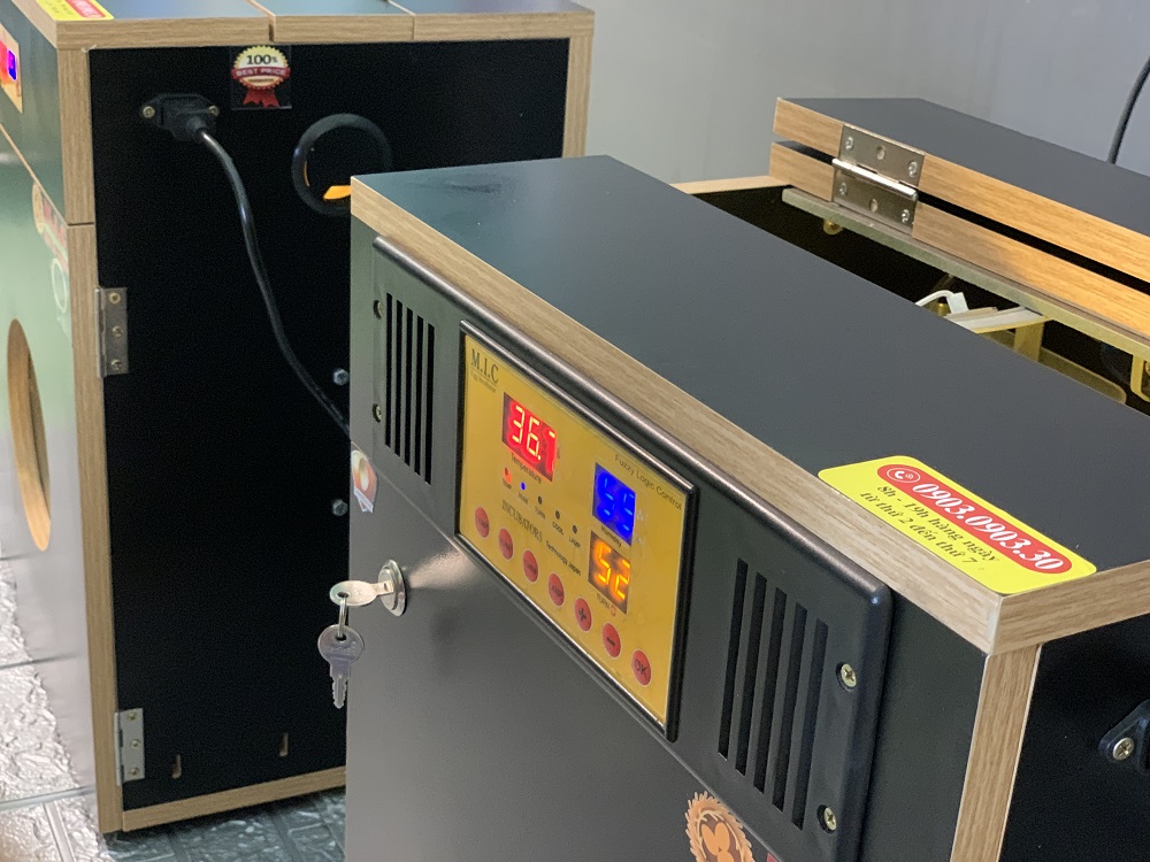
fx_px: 1728
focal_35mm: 52
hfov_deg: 36.8
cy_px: 431
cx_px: 575
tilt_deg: -20.3
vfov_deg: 28.0
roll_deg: -6.4
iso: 640
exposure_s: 1/30
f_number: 2.4
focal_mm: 6
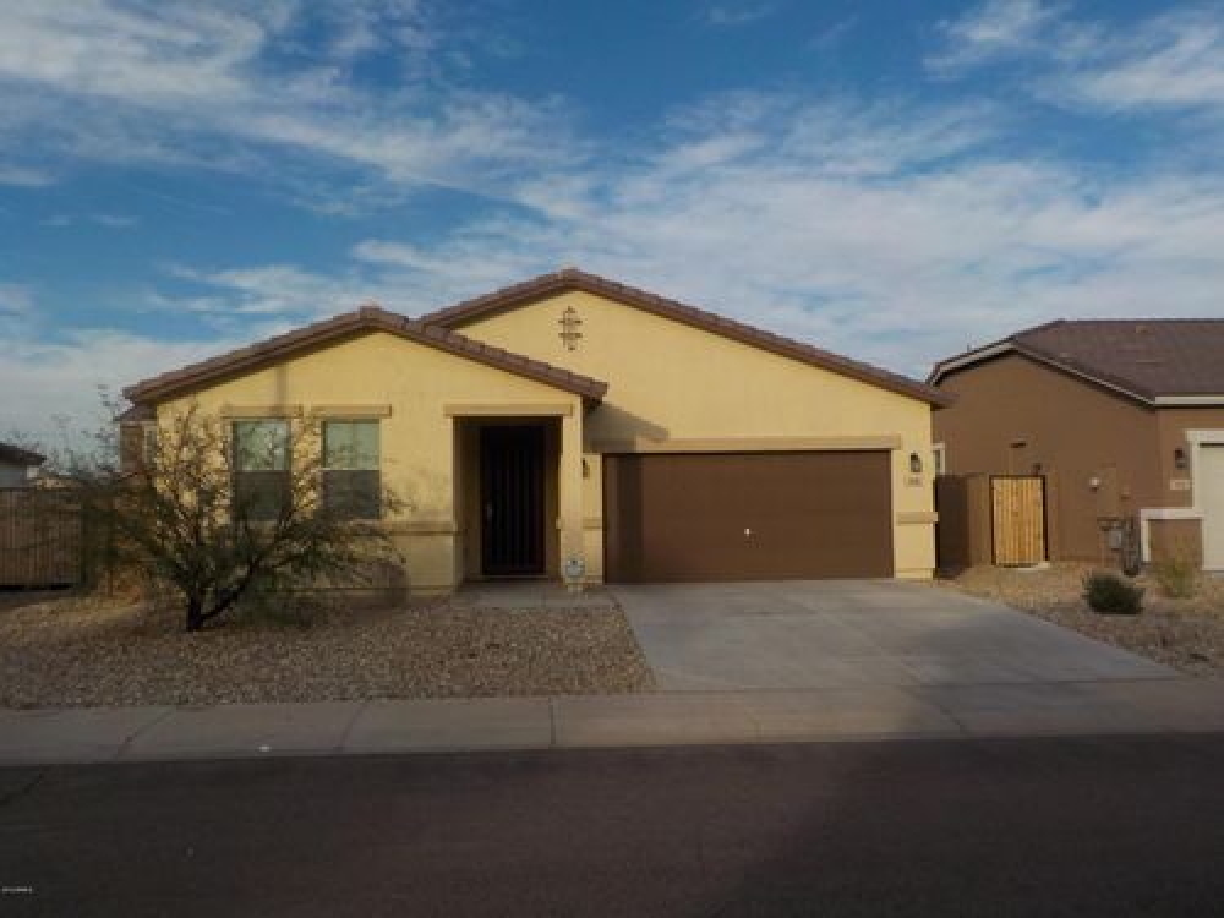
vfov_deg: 46.8
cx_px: 612
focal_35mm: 30
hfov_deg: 60.0
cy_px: 459
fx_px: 1061
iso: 125
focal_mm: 4.1
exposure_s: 1/1250
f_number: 3.3
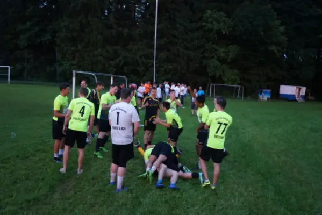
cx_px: 161
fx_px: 260
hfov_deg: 63.6
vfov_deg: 45.0
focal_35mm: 29
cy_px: 108
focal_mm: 29
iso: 2500
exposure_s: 1/160
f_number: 3.5
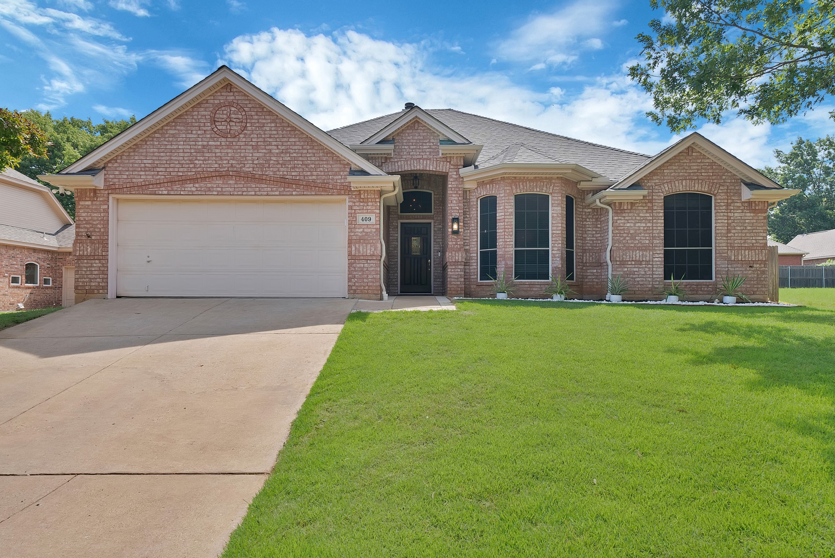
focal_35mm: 20
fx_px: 464
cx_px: 418
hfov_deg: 83.9
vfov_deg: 62.0
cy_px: 279
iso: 640
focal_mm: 20
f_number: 9
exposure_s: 1/200
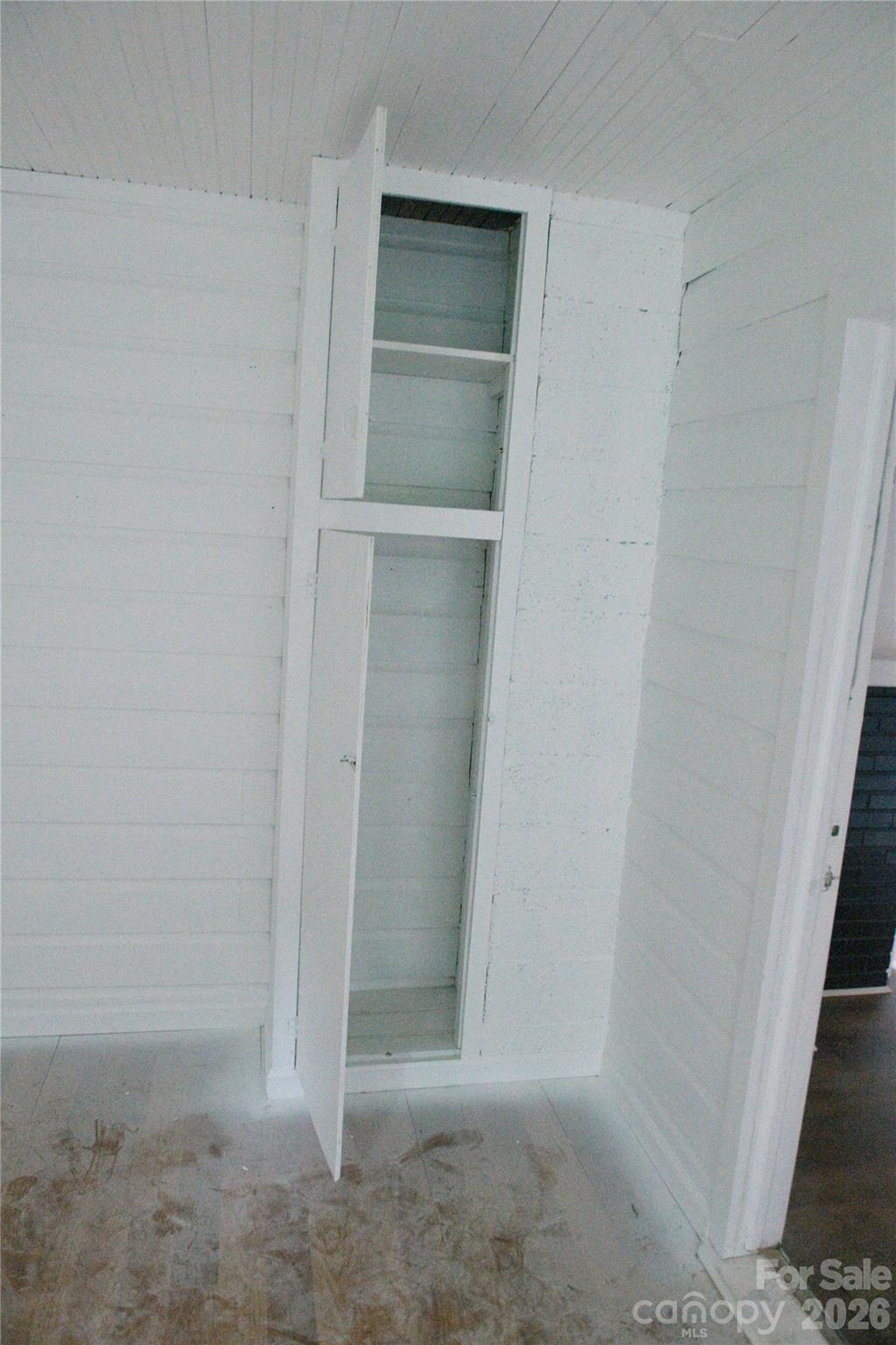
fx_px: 896
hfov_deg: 53.1
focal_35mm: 24
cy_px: 672
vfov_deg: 73.7
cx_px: 448
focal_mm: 24
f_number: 5.6
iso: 25600
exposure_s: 1/60
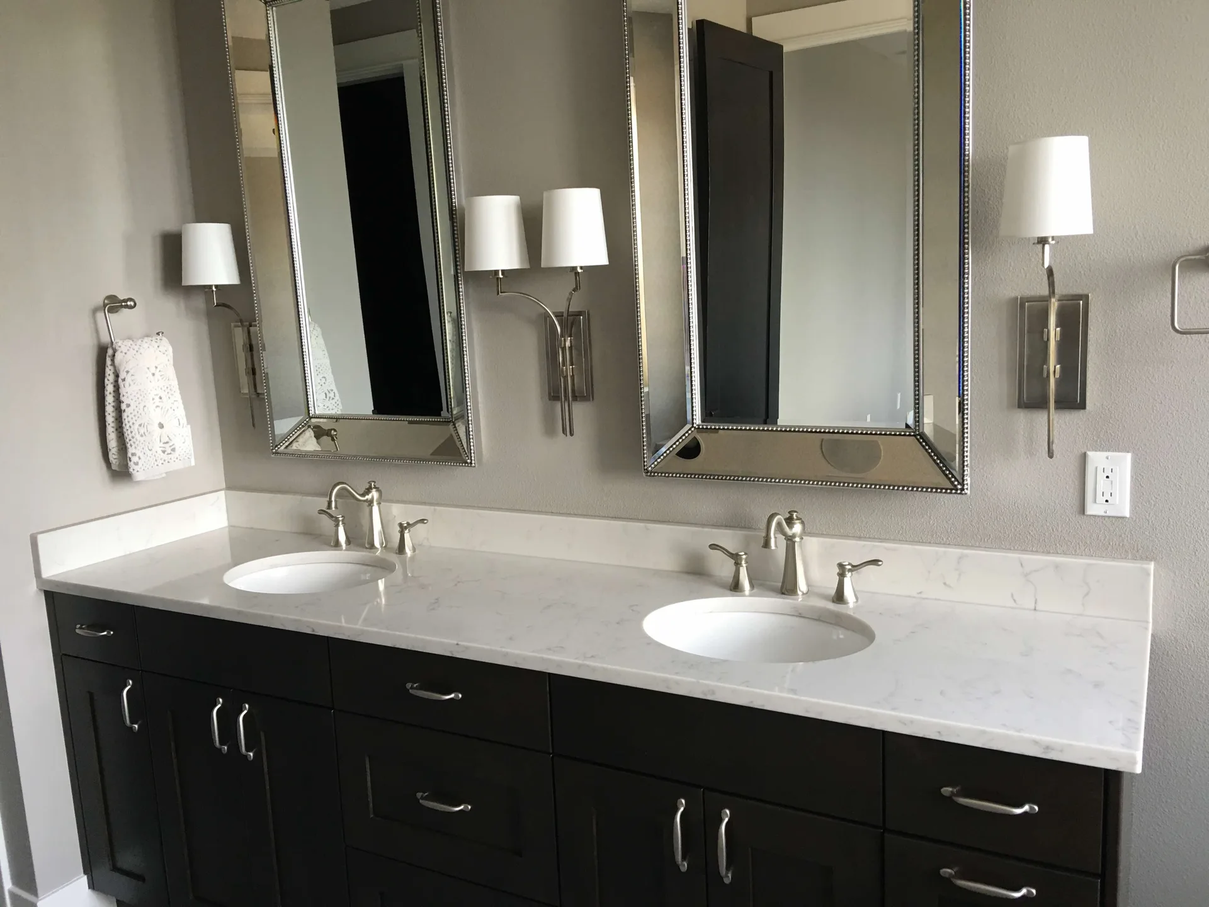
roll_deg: +2.6
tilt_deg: -9.9
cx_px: 604
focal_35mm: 29
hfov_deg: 61.7
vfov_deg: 48.2
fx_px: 1013
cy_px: 454
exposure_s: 1/15
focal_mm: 4.15
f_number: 2.2
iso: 40
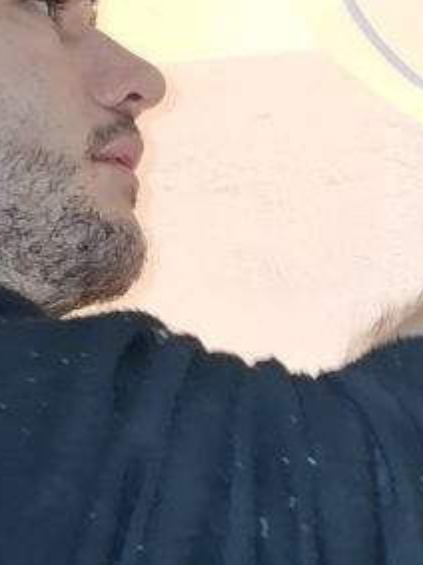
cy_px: -139
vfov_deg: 16.9
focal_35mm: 111
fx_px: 1810
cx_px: 672
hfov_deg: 12.5
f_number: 1.8
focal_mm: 5.54
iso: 250
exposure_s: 1/50
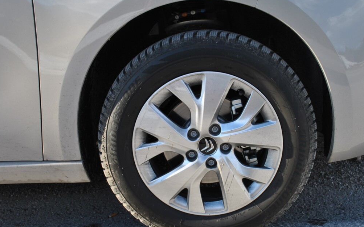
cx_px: 198
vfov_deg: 29.2
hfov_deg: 45.2
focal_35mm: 44
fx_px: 437
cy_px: 131
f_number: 5.6
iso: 100
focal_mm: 24
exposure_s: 1/125
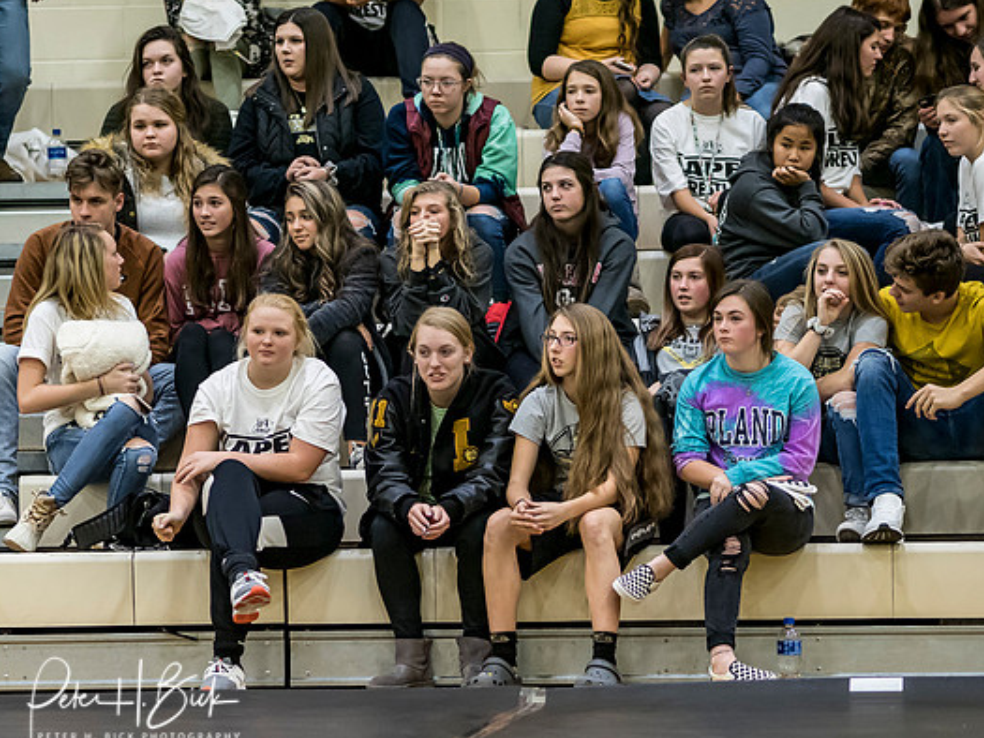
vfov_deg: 7.8
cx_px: 444
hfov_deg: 10.4
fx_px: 5431
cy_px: 437
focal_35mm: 191
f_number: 1.8
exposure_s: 1/800
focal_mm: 75
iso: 3200
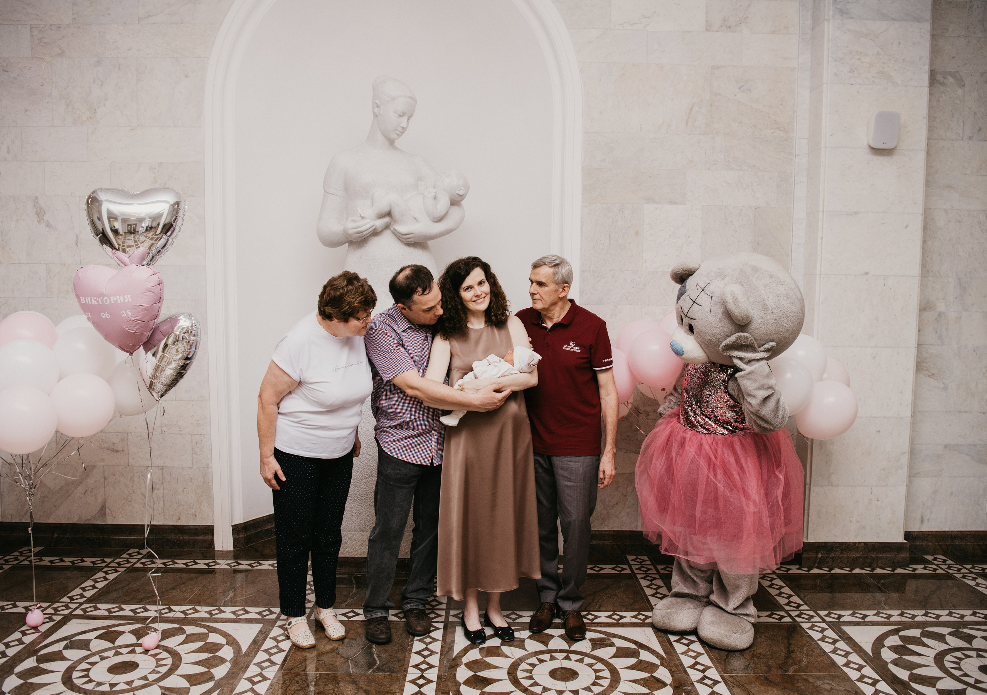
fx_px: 783
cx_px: 485
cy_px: 362
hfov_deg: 64.4
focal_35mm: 28
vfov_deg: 47.8
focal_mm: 26
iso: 320
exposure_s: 1/160
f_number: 4
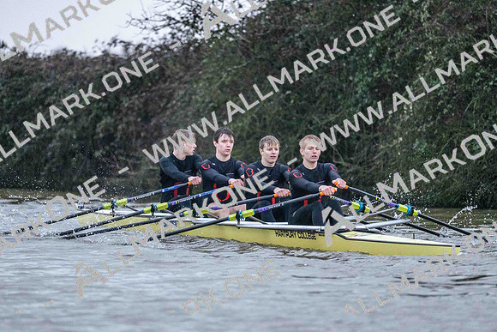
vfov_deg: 3.4
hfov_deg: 5.2
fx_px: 5523
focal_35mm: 400
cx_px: 248
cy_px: 166
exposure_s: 1/1600
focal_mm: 400
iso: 16000
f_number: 4.5
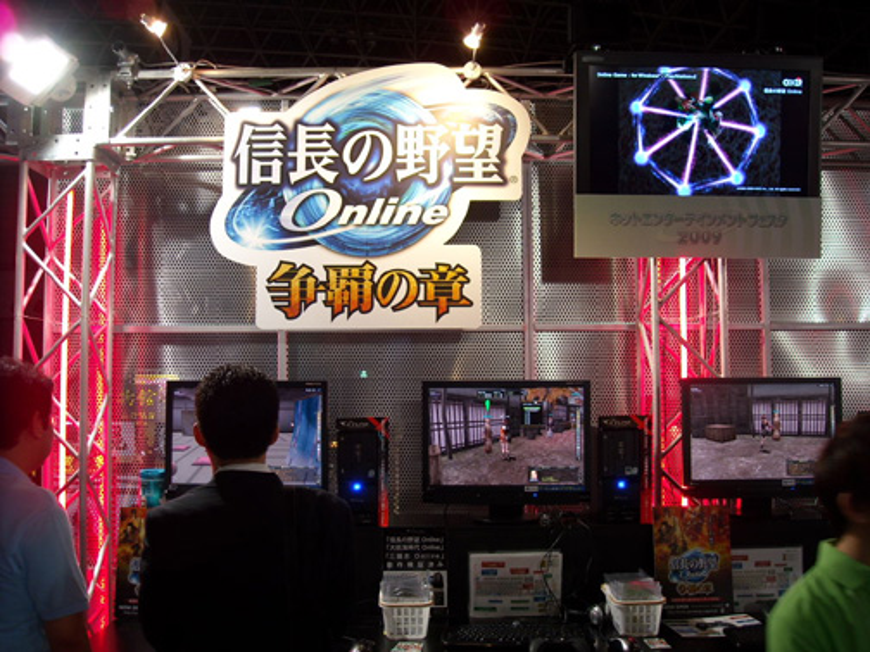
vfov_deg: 40.7
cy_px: 326
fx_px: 880
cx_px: 435
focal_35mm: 35
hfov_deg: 52.6
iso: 64
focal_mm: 5.7
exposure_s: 1/12
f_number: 2.8
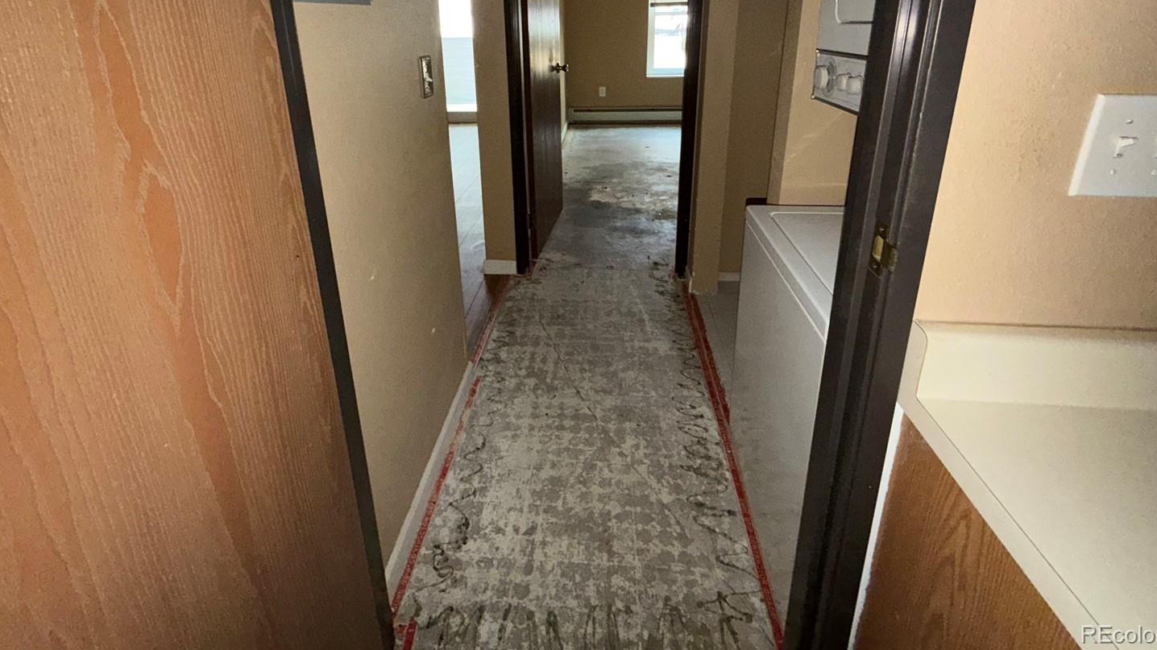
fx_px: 521
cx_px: 566
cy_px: 168
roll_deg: +2.2
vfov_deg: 60.6
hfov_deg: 95.9
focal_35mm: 17
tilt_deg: -16.0
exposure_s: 1/37
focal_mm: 2.22
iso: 200
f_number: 2.2
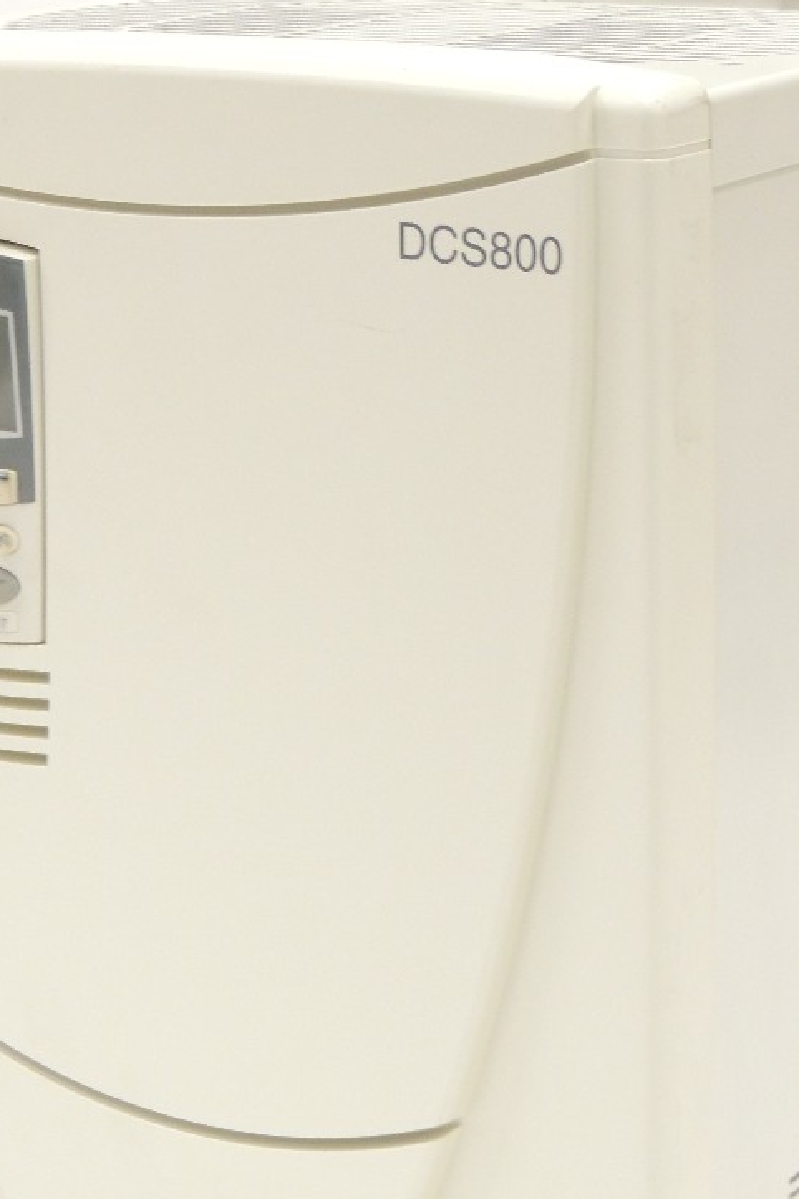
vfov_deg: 21.5
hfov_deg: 14.4
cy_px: 652
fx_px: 3162
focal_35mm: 95
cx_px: 396
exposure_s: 1/15
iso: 560
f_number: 3.7
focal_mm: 9.8
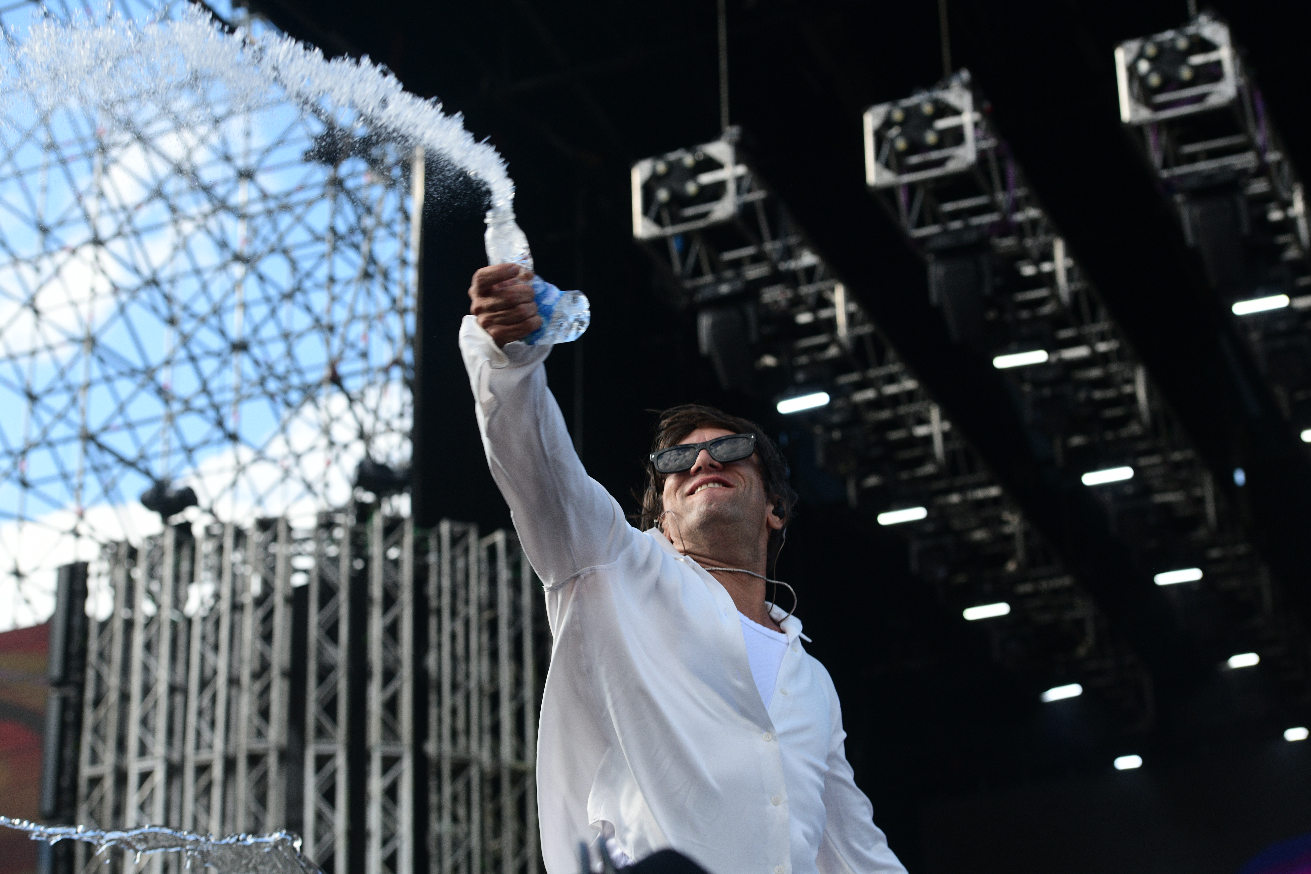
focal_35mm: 90
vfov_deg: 15.2
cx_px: 656
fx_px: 3277
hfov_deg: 22.6
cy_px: 437
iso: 800
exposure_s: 1/1600
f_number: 6.3
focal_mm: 90
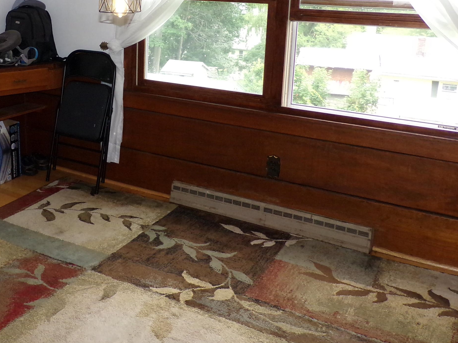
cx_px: 104
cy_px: 78
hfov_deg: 42.2
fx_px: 569
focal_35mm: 43
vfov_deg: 32.8
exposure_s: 1/140
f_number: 3.2
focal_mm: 4.7
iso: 200
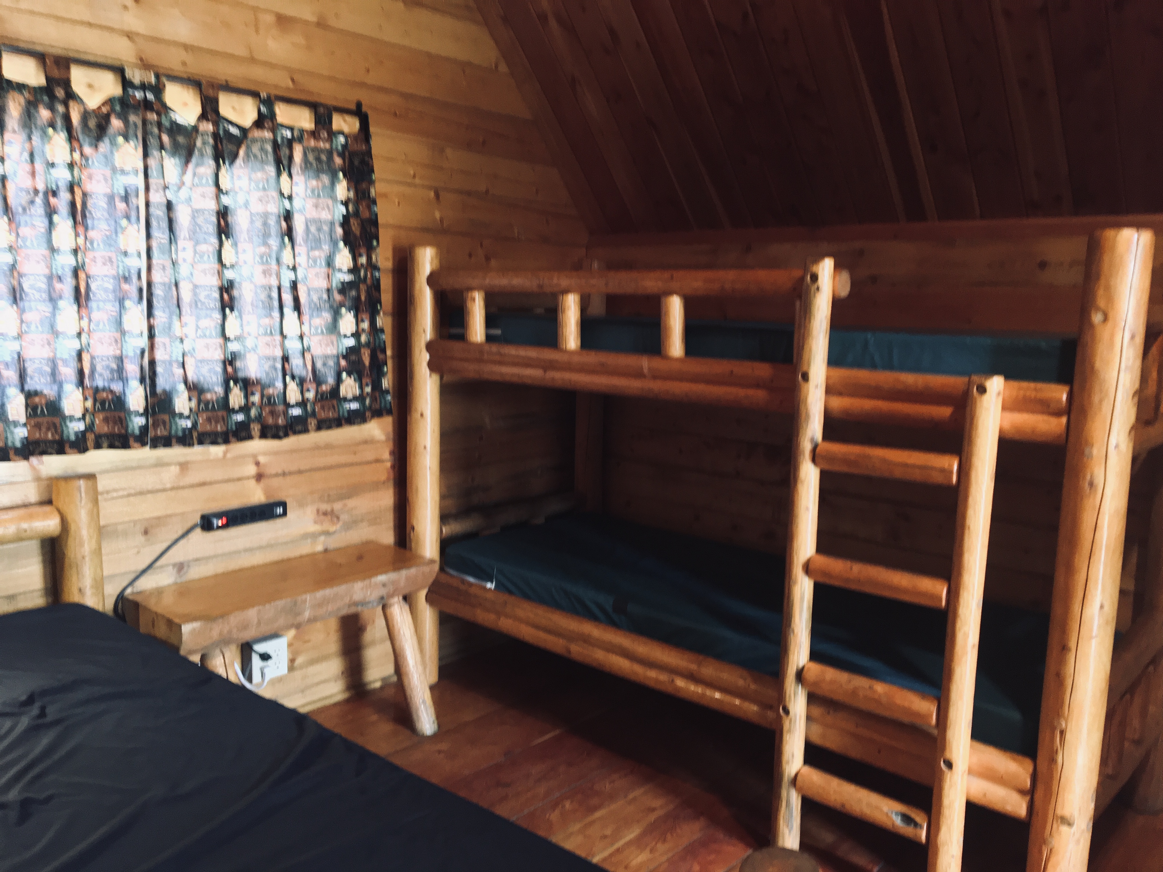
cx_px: 582
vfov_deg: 48.2
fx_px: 974
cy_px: 436
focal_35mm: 29
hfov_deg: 61.7
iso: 200
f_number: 2.2
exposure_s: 1/15
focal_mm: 4.15
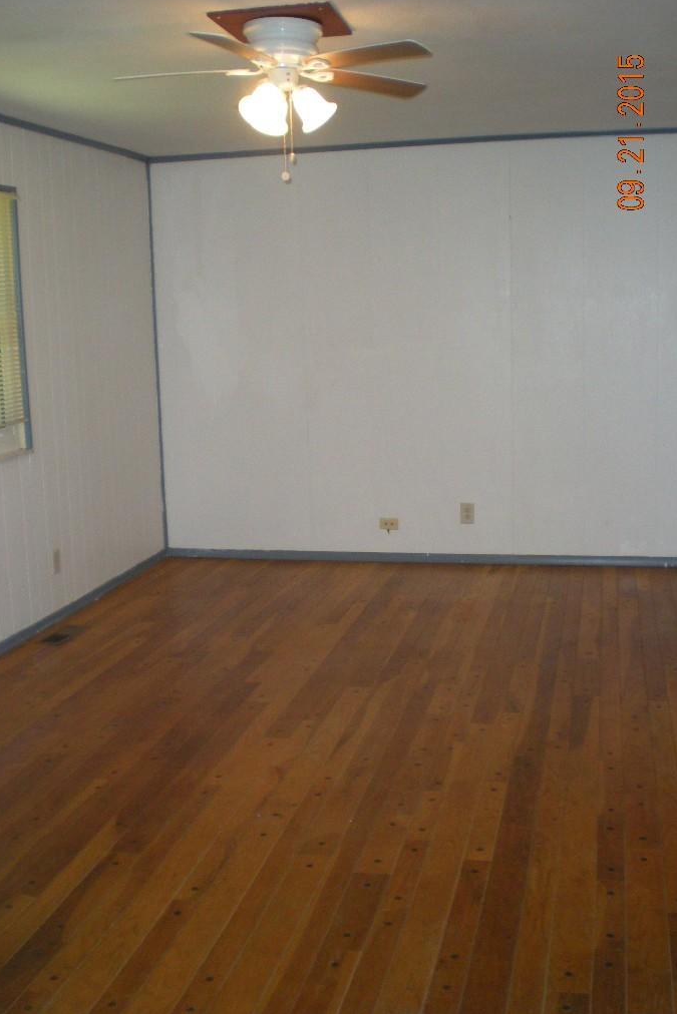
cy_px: 504
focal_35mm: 40
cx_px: 326
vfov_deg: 48.5
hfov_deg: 33.4
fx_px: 1128
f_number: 3.1
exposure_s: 1/60
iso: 298
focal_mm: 6.3
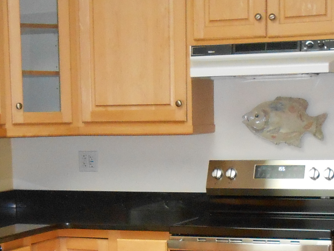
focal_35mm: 88
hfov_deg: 22.3
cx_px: 172
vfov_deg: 16.3
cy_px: 280
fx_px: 849
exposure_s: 1/25
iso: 400
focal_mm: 4.6
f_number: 3.5
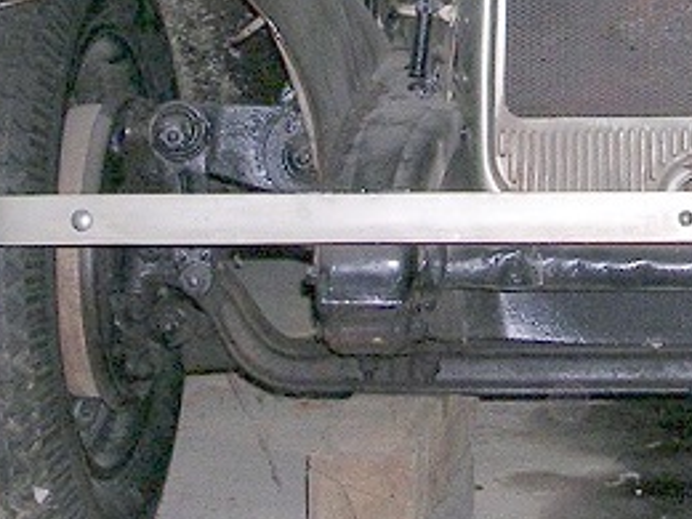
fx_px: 2899
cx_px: 684
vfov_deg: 10.1
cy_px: -114
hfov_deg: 13.4
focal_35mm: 145
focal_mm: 7.5
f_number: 3.1
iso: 113
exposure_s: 1/60.1
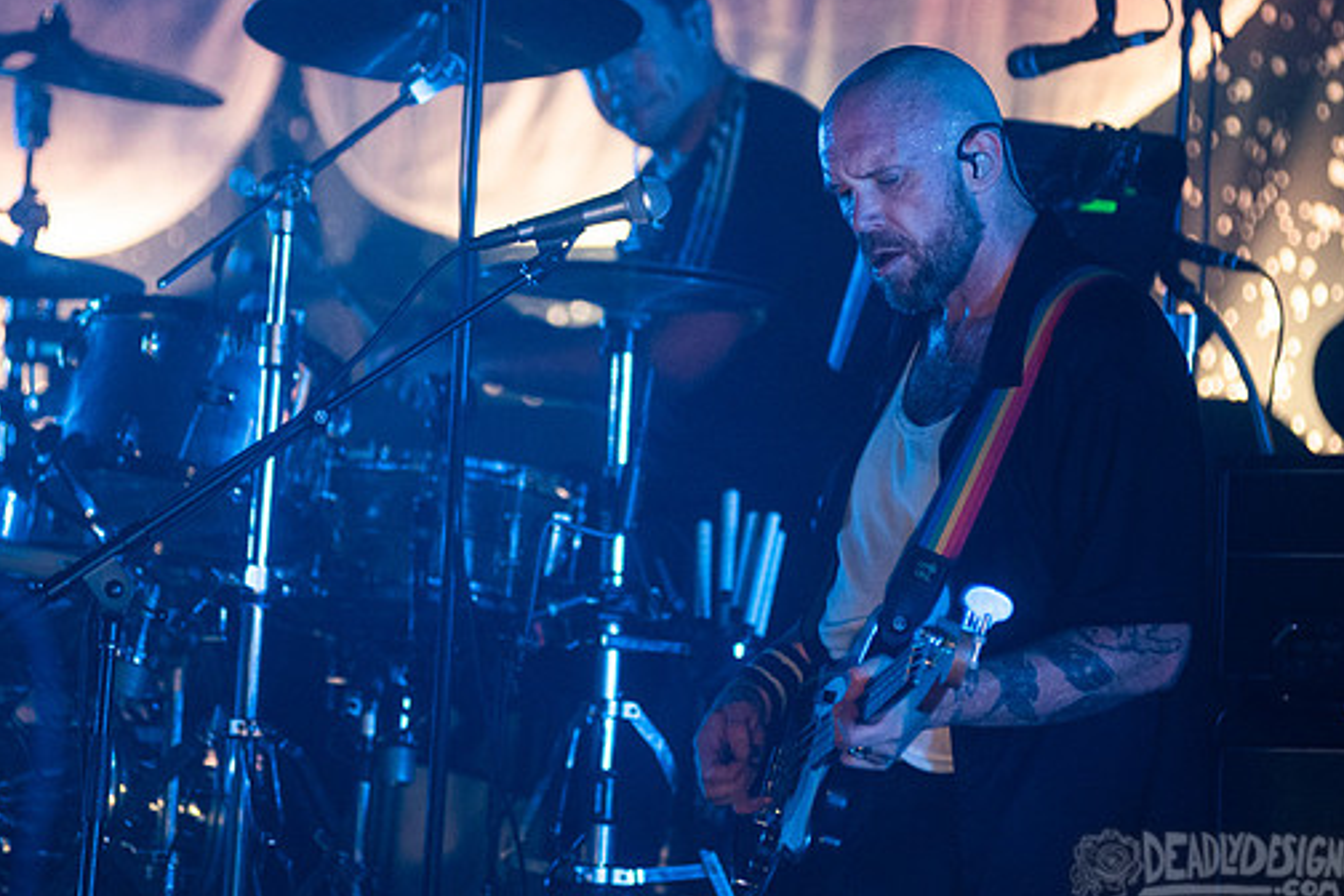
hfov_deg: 6.2
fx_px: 12431
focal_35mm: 333
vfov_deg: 4.1
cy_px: 319
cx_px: 693
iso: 2500
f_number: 3.2
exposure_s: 1/640
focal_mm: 200
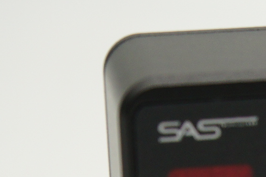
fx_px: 2030
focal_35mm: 275
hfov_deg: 7.1
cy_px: 322
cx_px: 622
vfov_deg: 4.9
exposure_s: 1/60
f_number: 8
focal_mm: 51
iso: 500
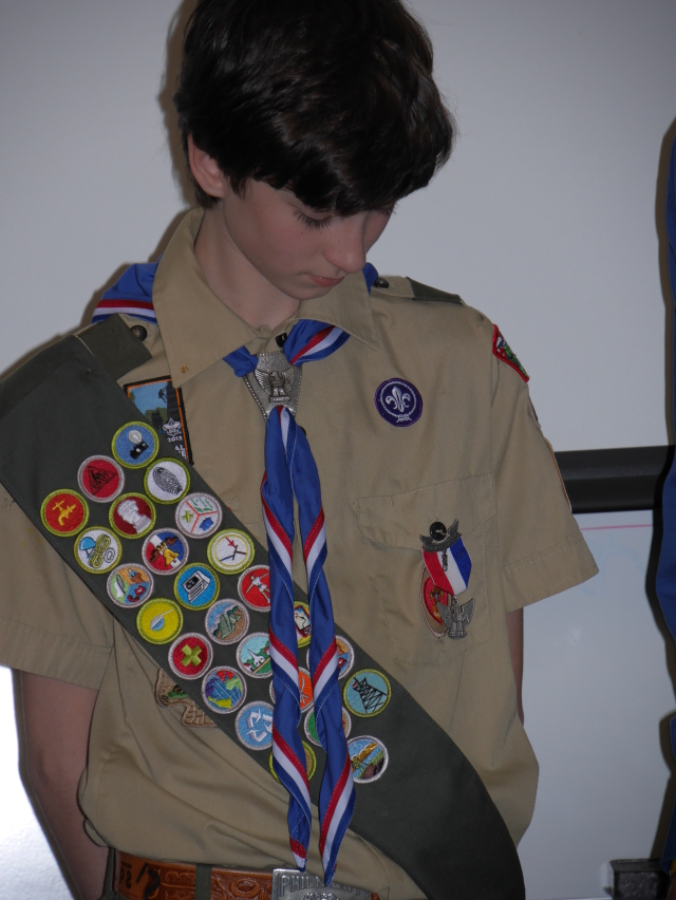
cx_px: 338
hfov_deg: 7.3
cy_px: 450
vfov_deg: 9.7
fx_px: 5306
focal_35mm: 204
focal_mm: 102
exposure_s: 1/125
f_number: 5.4
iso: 200
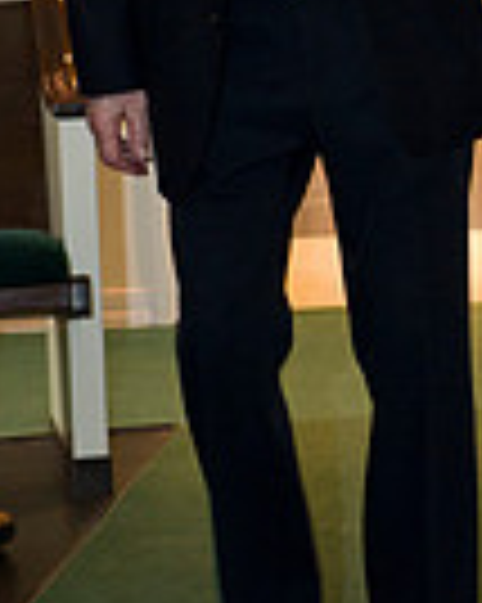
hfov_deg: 6.9
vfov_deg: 8.7
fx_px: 3945
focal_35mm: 221
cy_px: -18
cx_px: 583
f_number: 4
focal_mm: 70
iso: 1600
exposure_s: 1/50
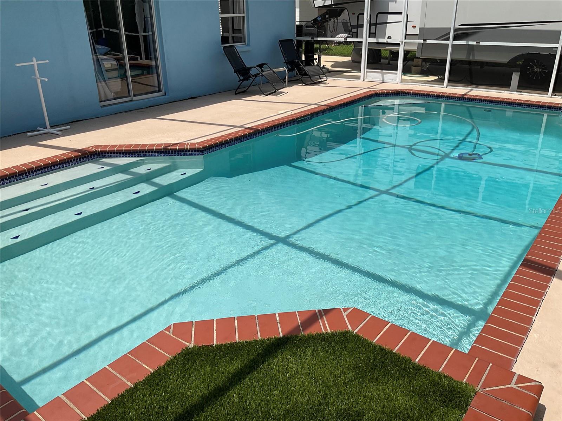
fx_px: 471
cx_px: 281
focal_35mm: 29
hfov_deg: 61.7
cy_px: 210
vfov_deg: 48.2
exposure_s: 1/2227
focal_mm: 3
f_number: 1.8
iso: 16
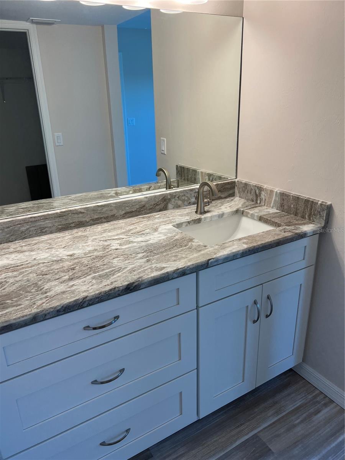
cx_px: 172
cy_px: 230
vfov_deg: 67.3
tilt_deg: -20.6
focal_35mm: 26
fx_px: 346
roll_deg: +1.9
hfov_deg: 53.1
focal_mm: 5.7
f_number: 1.5
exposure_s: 1/120
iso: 64
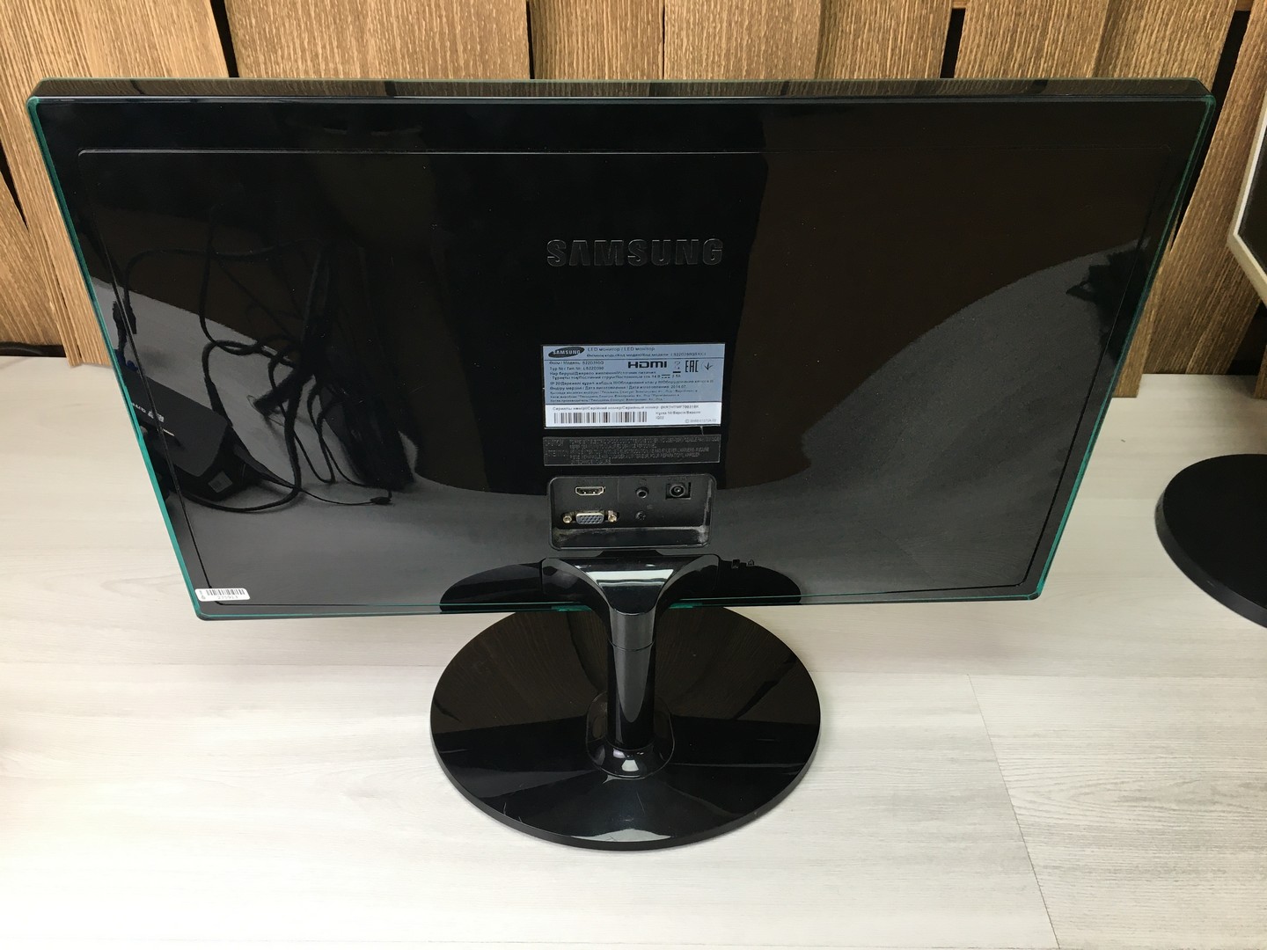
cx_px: 634
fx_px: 1061
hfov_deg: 61.7
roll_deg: +1.2
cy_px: 475
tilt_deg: -36.0
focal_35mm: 29
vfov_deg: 48.2
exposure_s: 1/33
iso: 32
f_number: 2.2
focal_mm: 4.15
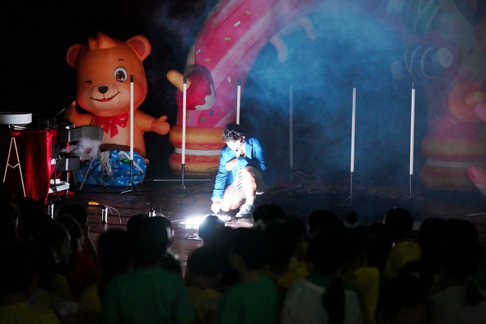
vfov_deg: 13.7
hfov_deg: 20.4
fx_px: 1350
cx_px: 243
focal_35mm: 100
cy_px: 162
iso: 12800
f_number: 2.8
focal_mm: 100
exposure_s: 1/100
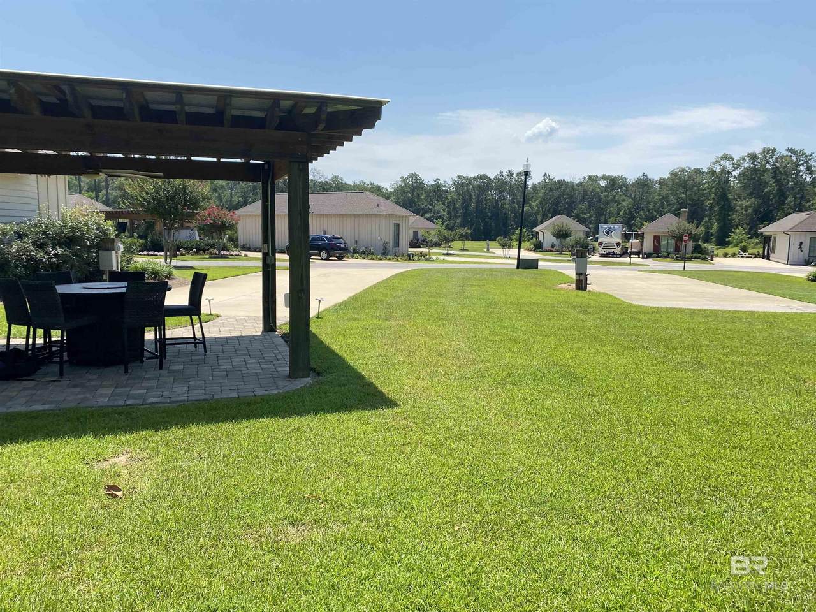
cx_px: 408
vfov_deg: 53.1
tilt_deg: -6.6
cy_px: 306
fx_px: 613
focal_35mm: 26
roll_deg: -0.6
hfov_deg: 67.3
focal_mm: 4.25
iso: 32
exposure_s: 1/2571
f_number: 1.8
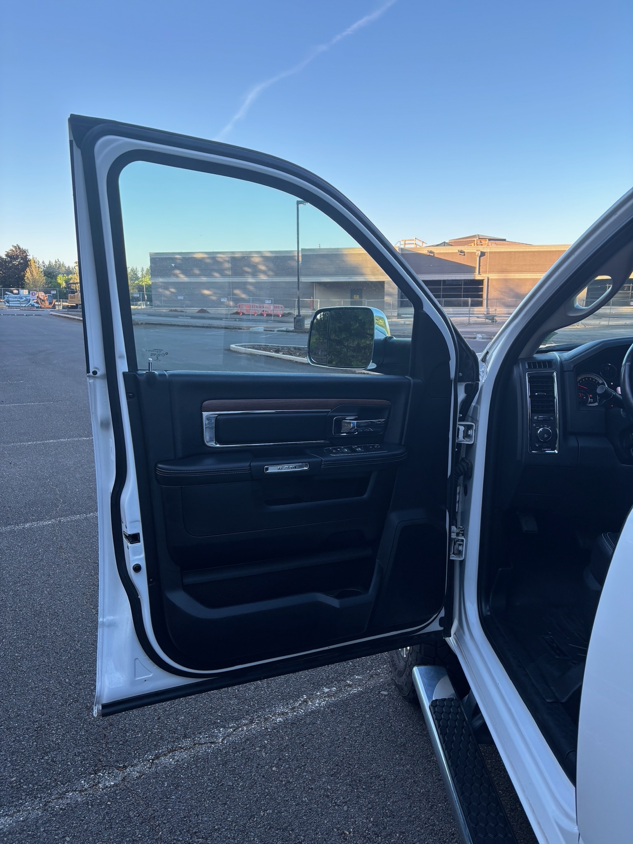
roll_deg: -0.2
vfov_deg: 67.3
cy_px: 422
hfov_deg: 53.0
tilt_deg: -11.8
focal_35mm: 26
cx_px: 316
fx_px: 634
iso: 50
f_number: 1.6
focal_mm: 5.96
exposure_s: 1/433
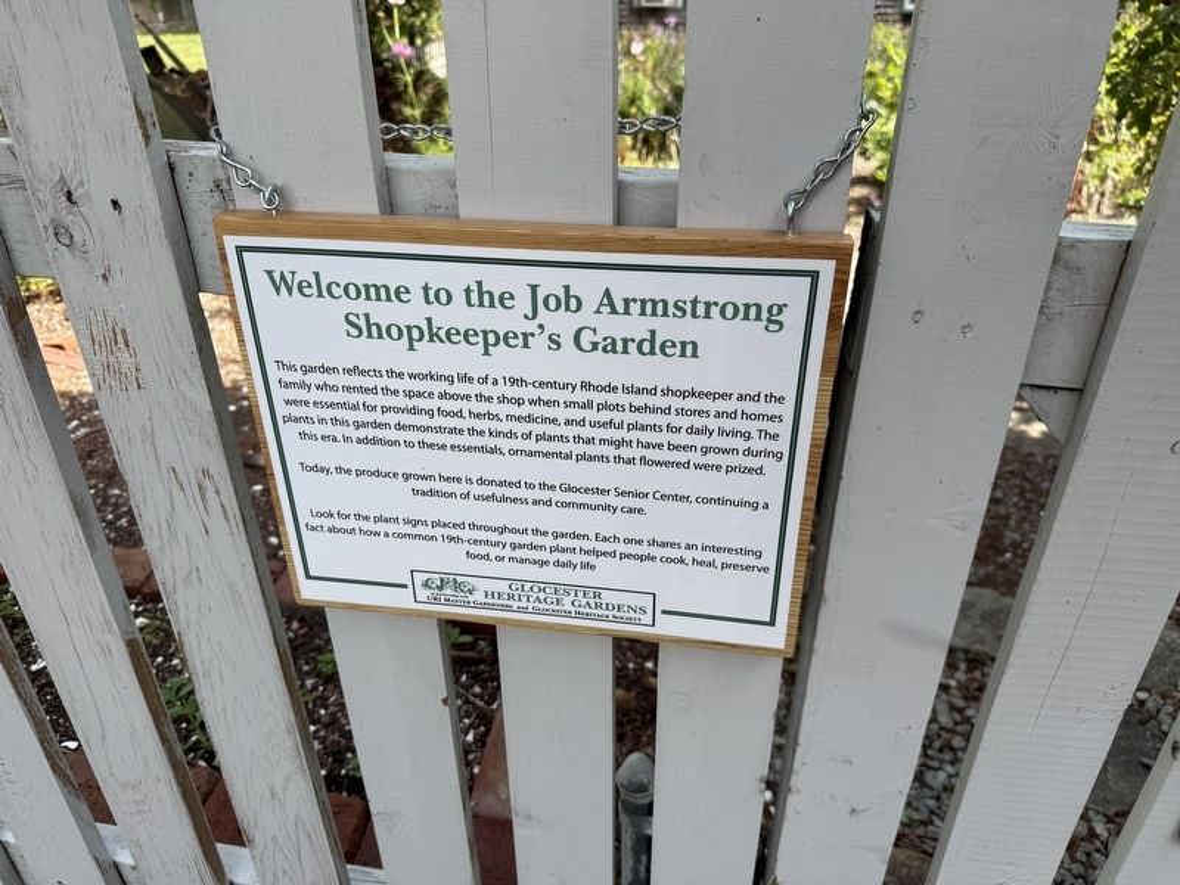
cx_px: 590
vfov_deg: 56.8
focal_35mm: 24
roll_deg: -1.0
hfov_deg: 71.6
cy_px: 442
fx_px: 818
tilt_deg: -29.6
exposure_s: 1/840
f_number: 1.78
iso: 80
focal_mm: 6.76
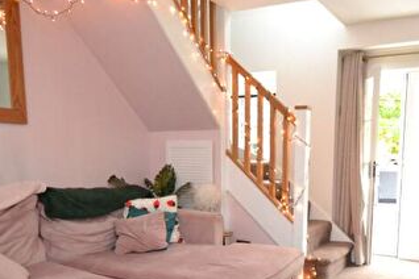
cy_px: 213
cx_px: 293
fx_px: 384
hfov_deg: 55.5
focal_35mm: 33
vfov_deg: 38.8
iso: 2800
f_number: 3.5
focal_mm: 10
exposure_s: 1/60
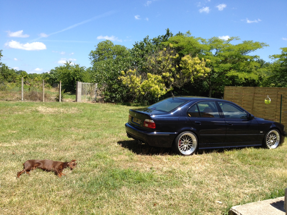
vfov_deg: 40.7
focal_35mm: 35
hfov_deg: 52.6
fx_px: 290
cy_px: 108
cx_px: 144
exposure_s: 1/1151
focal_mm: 4.28
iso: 64
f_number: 2.4
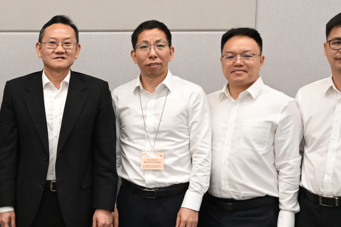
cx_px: -67
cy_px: 130
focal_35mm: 84
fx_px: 796
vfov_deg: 16.3
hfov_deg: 22.3
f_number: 4.5
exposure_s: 1/60
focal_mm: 29
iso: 2000
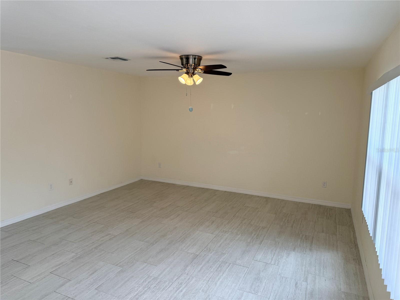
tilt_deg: -6.5
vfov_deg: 56.8
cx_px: 200
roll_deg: -0.6
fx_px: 277
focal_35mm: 24
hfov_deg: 71.6
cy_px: 150
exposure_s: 1/290
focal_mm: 6.76
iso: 100
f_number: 1.78
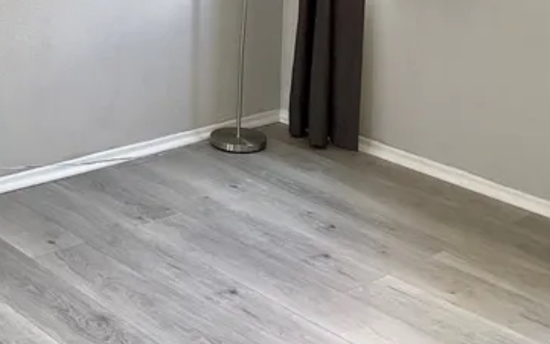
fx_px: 1020
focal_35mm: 68
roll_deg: -2.5
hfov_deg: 29.7
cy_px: -50
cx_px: 141
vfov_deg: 18.3
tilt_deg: -8.3
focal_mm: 3.3
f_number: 2.4
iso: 50
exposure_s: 1/50
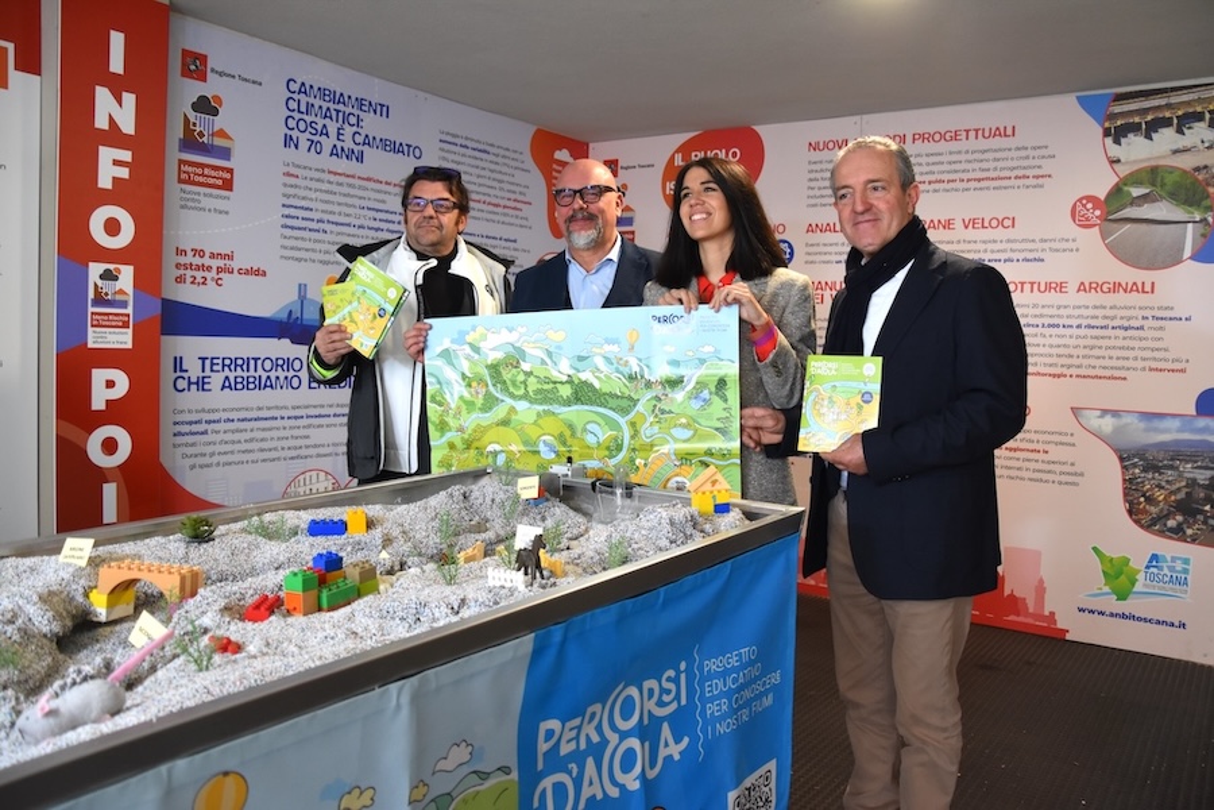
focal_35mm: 27
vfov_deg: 47.9
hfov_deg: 67.4
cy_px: 405
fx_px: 910
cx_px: 607
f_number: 4
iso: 1000
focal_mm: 18
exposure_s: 1/60
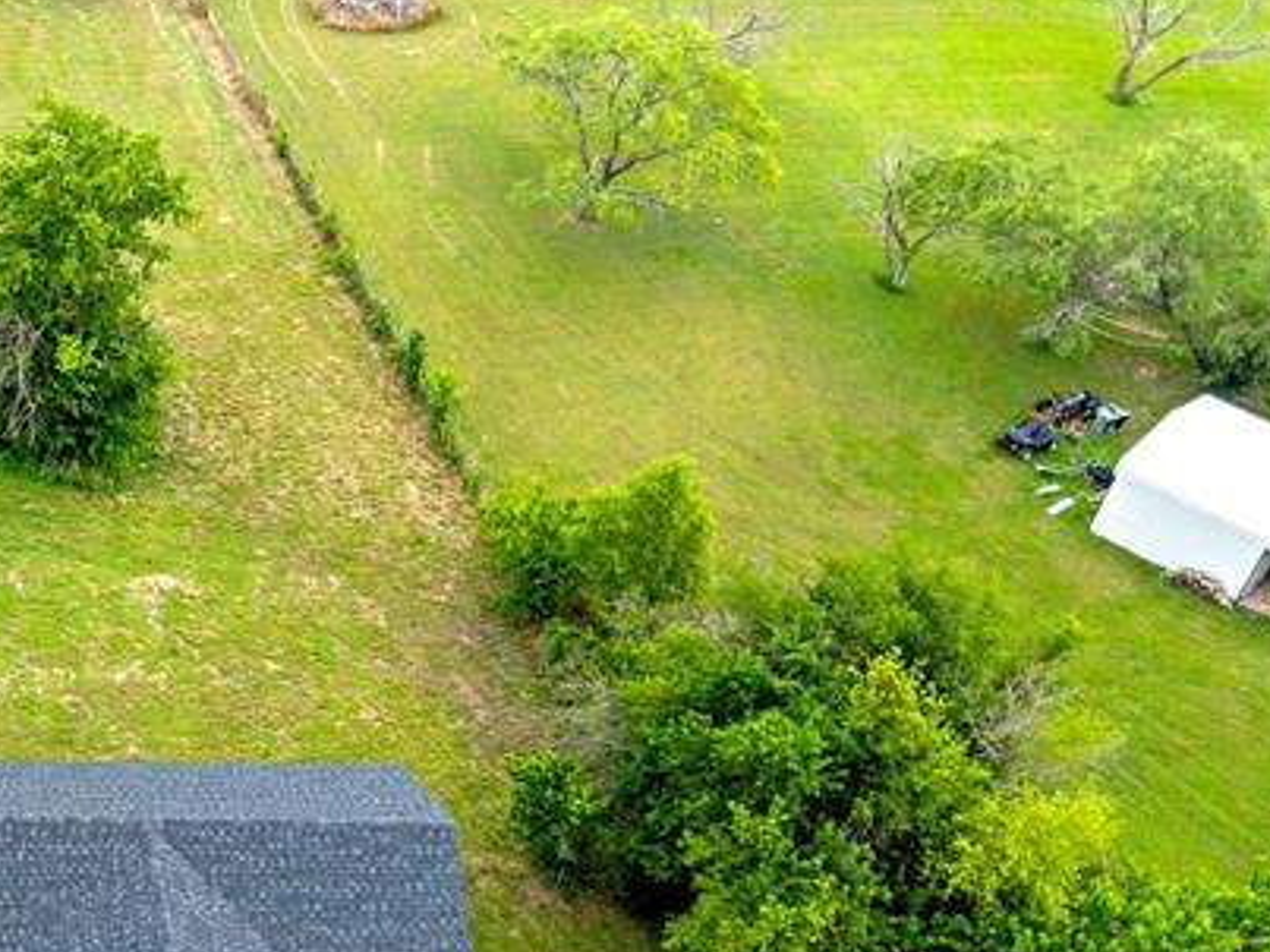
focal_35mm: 61
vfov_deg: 24.0
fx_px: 2237
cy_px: 586
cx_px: -227
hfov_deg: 28.0
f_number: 1.8
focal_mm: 8.67
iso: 150
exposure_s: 1/2000
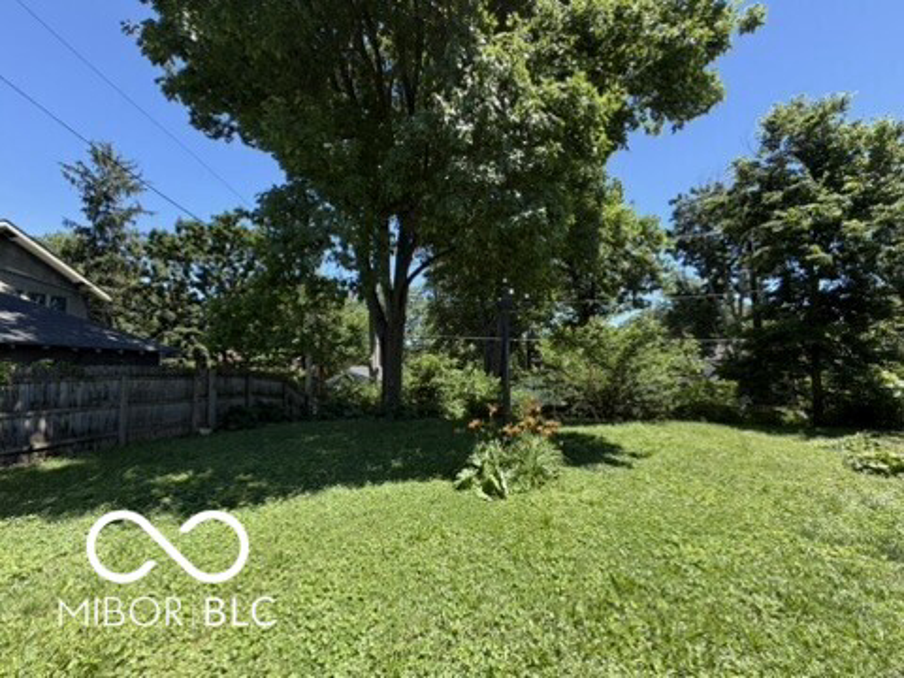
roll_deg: -2.8
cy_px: 339
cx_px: 452
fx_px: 366
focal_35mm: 14
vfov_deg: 85.7
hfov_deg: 102.1
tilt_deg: +6.0
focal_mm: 2.22
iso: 40
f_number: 2.2
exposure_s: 1/502
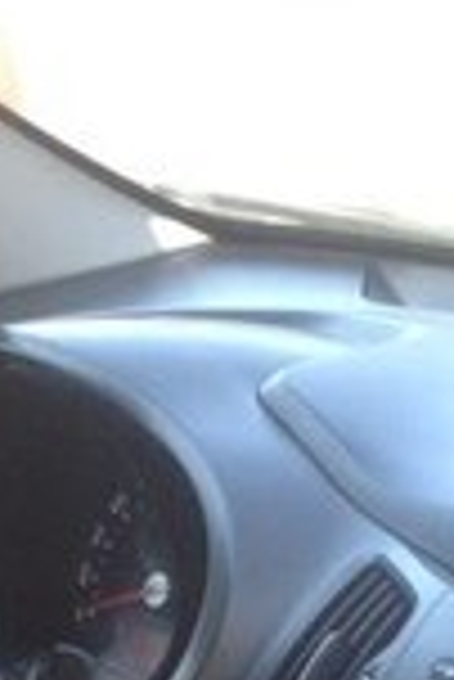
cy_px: 979
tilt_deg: -26.7
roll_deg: -1.1
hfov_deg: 8.7
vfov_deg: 12.4
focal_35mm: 159
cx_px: 252
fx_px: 3001
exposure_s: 1/120
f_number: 2.4
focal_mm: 4.28
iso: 80
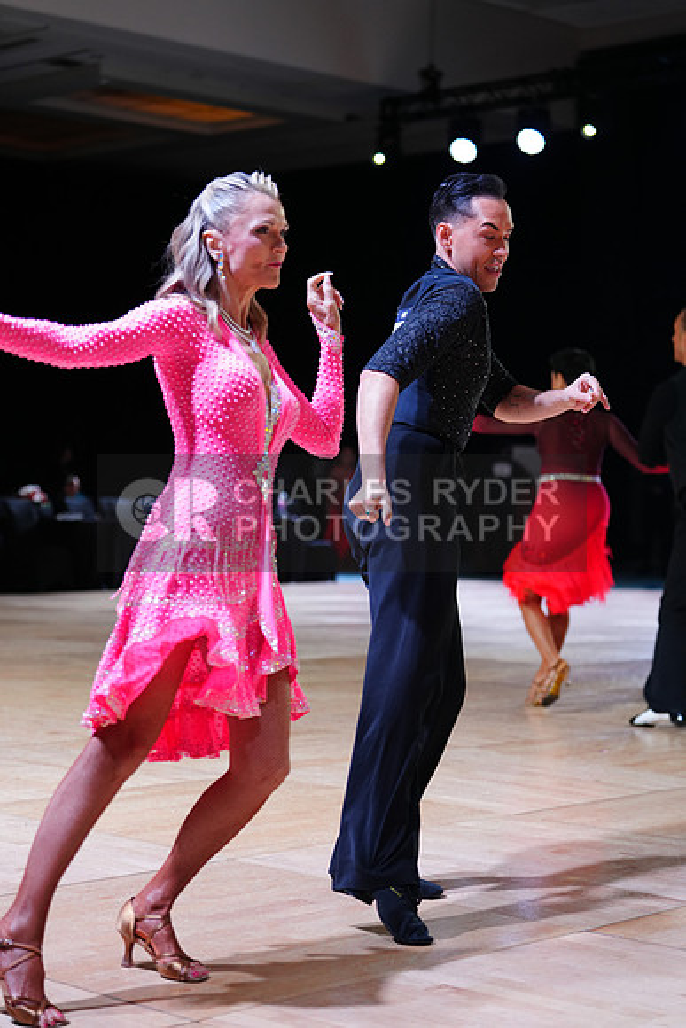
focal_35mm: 70
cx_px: 343
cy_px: 514
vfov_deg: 28.8
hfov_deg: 19.5
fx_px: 1999
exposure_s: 1/400
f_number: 2.8
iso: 800
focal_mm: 70
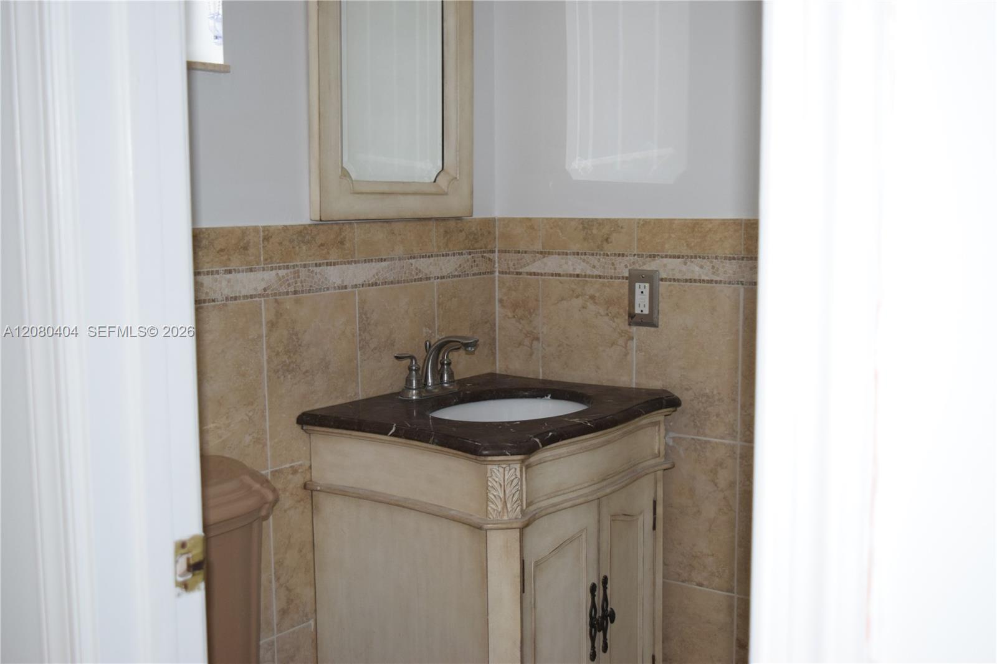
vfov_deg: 33.0
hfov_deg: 47.9
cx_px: 498
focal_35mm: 40
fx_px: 1121
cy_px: 332
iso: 800
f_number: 4.5
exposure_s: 1/80
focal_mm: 27
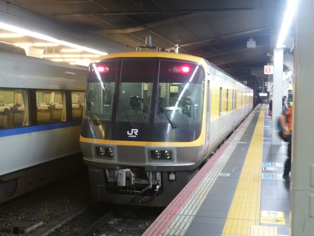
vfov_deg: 30.3
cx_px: 157
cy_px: 118
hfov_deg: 39.7
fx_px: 435
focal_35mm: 48
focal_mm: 8.6
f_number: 4
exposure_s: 1/6
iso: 400
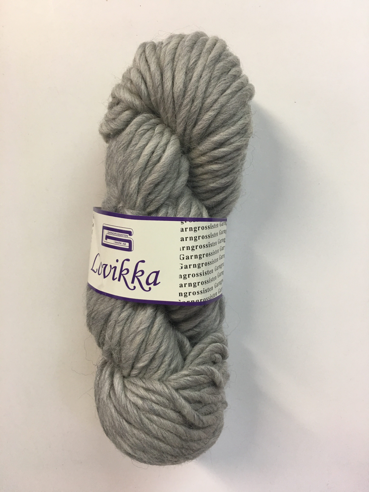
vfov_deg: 61.7
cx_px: 184
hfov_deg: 48.2
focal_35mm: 29
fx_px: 412
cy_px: 246
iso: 64
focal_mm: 4.15
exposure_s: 1/33
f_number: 2.2
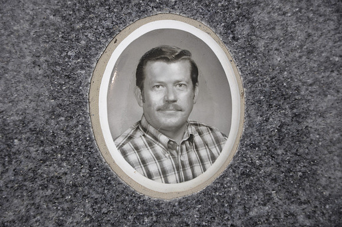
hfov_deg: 13.1
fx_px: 1494
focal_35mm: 158
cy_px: 114
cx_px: 171
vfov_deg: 8.7
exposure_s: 1/200
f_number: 7.1
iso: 200
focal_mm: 105
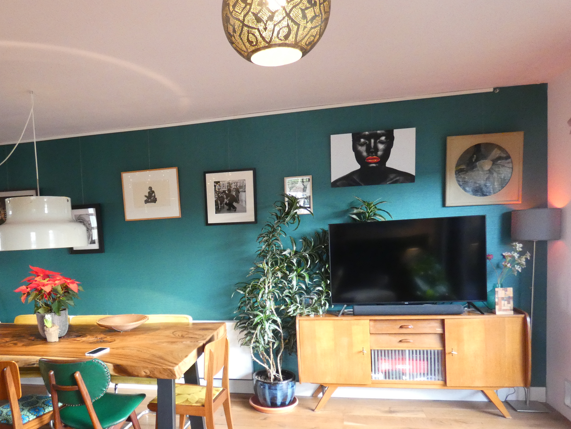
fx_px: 429
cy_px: 275
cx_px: 208
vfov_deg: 52.3
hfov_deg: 66.1
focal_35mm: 26
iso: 500
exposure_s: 1/60
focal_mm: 3.6
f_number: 2.8
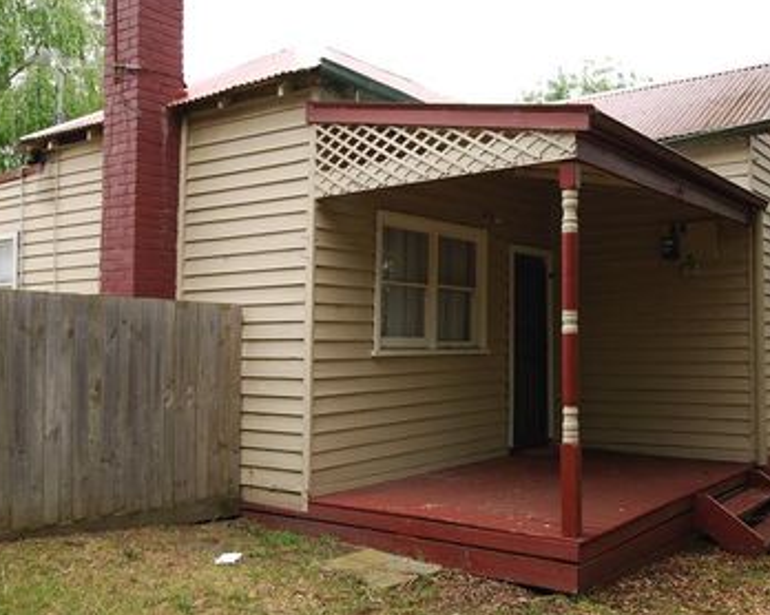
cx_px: 414
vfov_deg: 39.1
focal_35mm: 38
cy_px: 295
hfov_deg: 47.9
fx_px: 865
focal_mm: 20
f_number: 5.6
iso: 200
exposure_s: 1/125
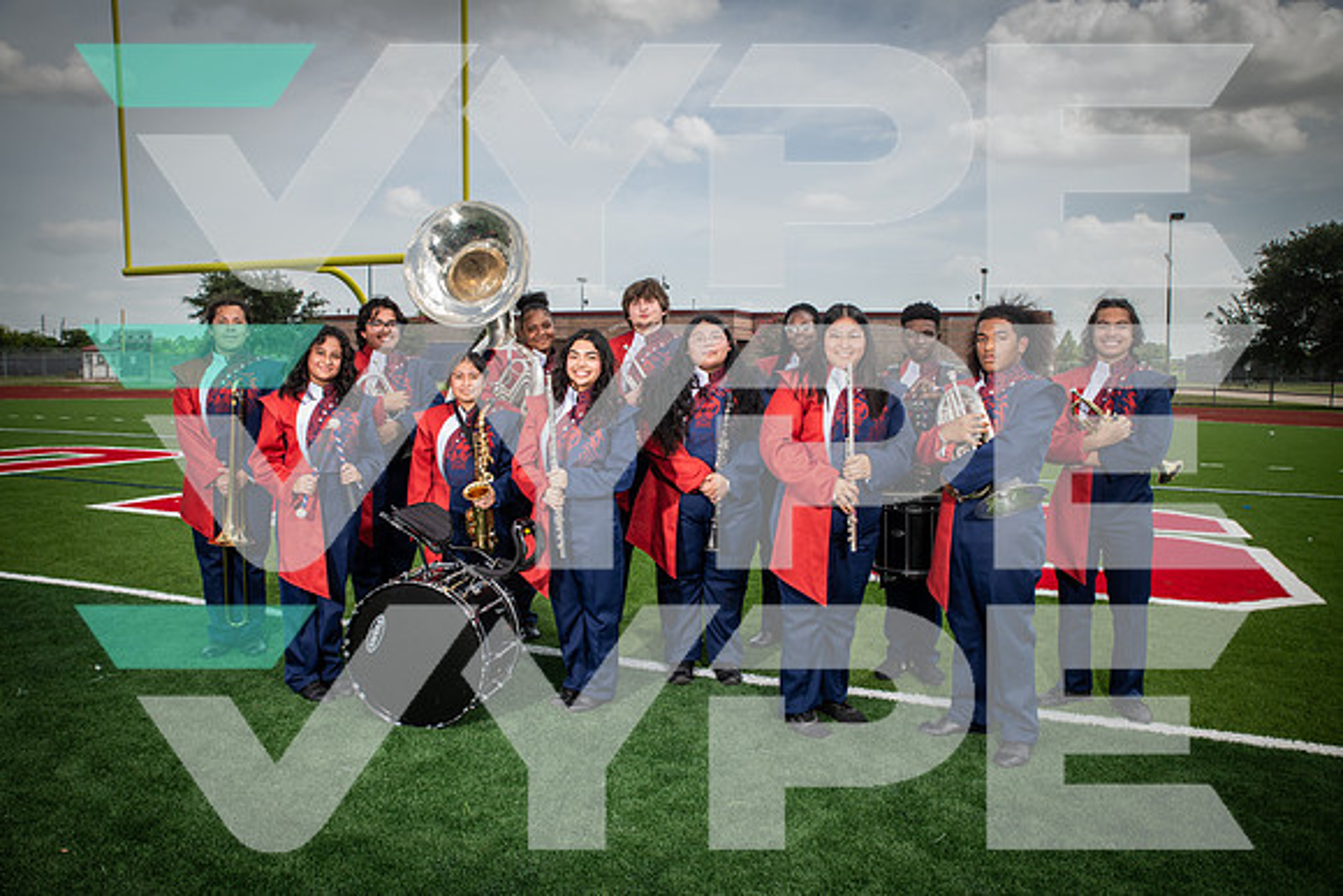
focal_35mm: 26
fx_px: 970
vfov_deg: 49.6
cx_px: 672
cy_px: 448
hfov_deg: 69.4
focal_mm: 26
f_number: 7.1
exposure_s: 1/400
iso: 200
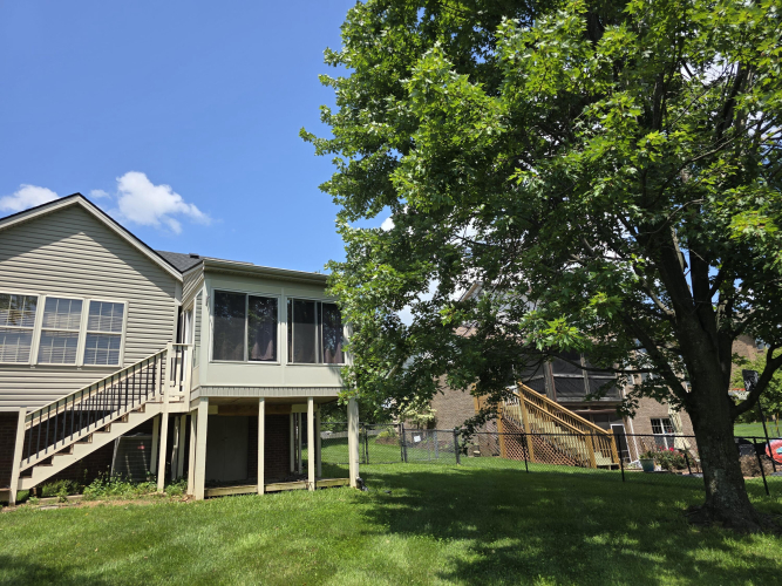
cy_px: 293
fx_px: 519
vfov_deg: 58.9
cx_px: 391
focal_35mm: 23
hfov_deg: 73.9
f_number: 1.7
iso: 12
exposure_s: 1/571
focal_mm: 6.3
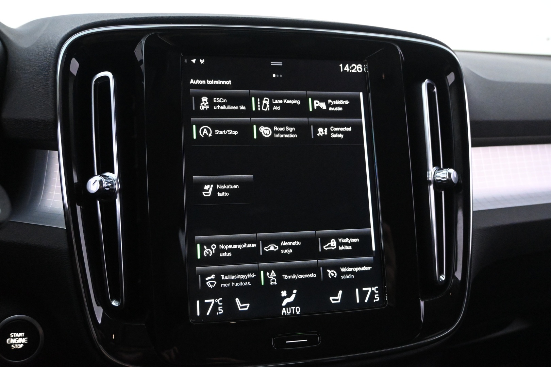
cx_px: 276
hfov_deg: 58.3
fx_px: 494
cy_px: 184
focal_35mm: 32
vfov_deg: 40.8
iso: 6400
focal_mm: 21.5
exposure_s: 1/60
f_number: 4
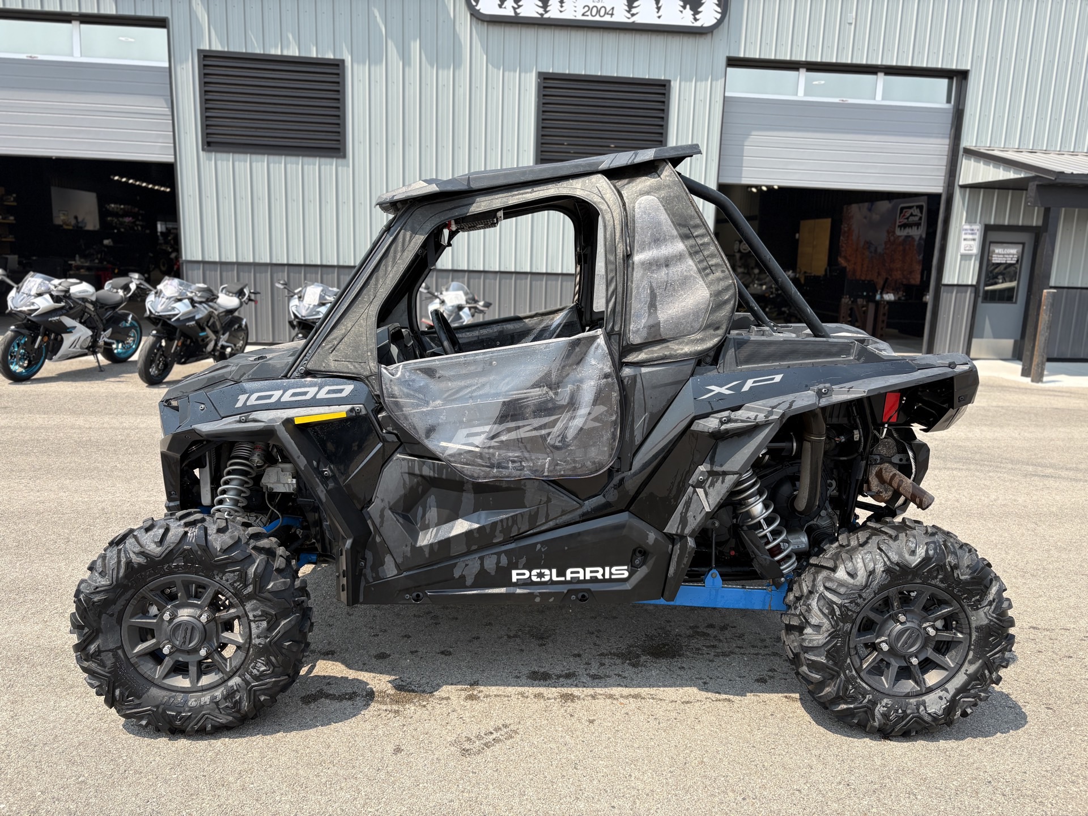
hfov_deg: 67.3
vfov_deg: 53.1
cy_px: 408
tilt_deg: -10.0
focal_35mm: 26
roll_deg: -1.2
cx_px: 544
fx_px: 817
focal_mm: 5.96
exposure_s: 1/1364
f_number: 1.6
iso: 50
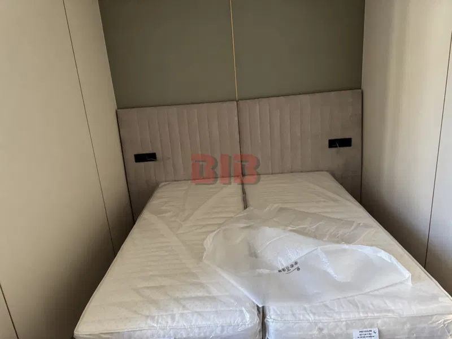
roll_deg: +3.9
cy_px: 170
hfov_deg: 71.6
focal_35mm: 24
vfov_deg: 56.8
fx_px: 313
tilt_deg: -18.5
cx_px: 226
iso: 320
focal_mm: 6.76
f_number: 1.78
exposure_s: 1/60
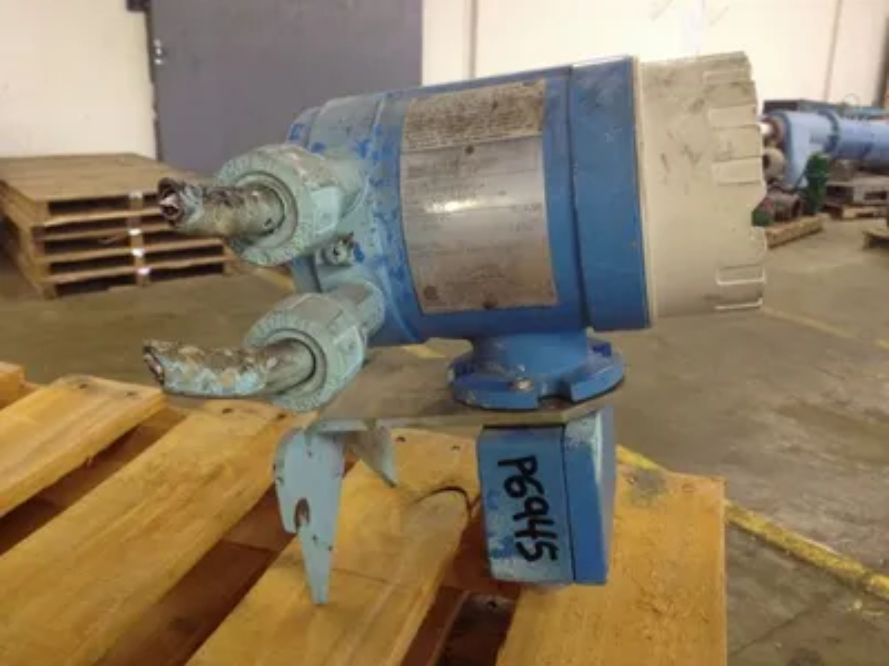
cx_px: 444
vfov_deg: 40.7
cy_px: 333
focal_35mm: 35
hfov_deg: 52.6
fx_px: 899
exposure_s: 1/20
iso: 125
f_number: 2.4
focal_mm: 4.28
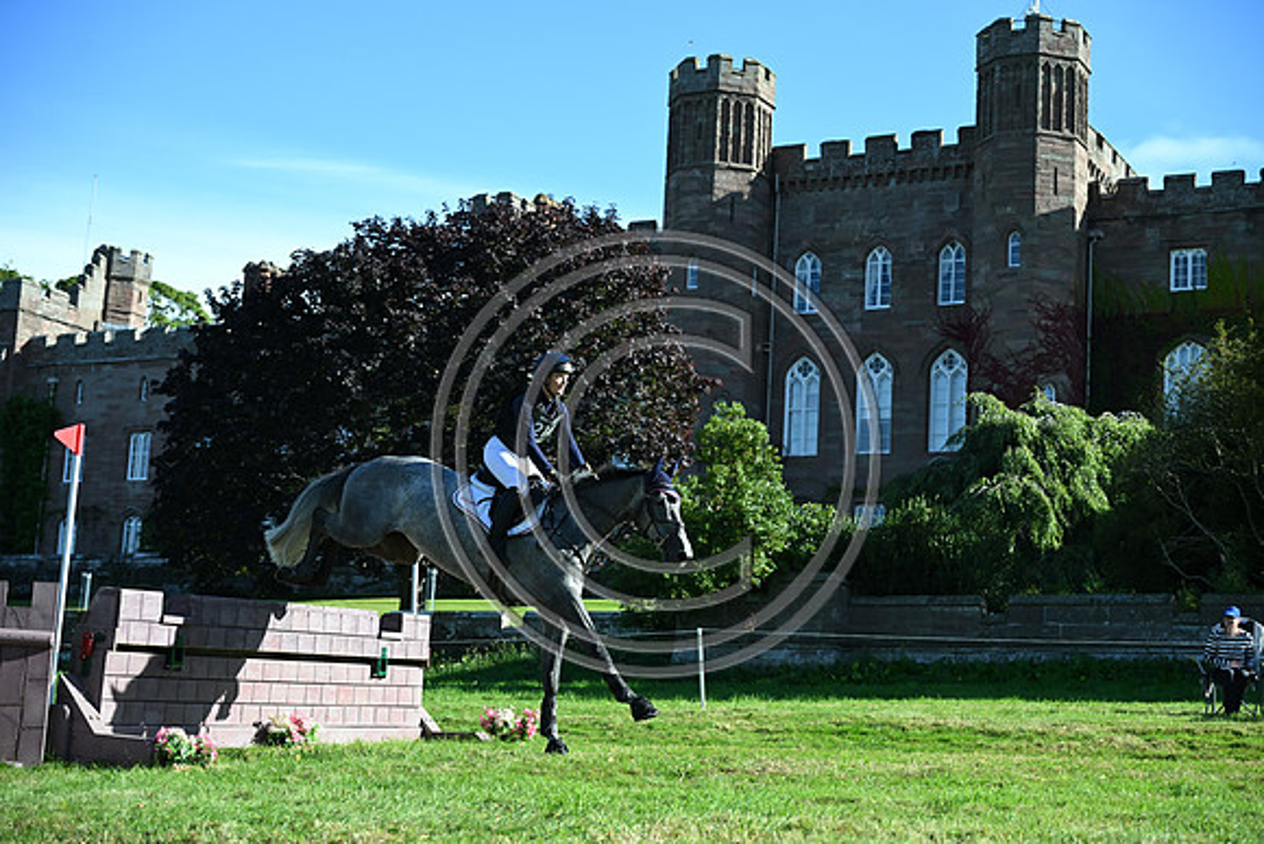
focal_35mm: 60
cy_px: 422
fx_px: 2107
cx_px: 632
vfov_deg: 22.6
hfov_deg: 33.4
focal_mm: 60
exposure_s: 1/1250
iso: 280
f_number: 4
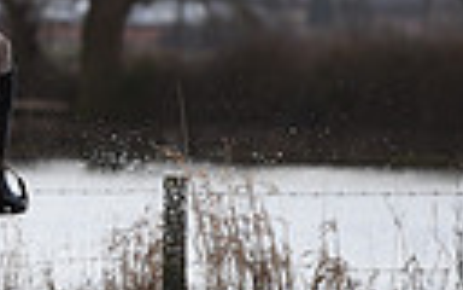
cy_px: -91
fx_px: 10473
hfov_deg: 2.5
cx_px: -445
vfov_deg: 1.6
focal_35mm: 830
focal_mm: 180
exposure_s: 1/1000
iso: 1000
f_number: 4.5
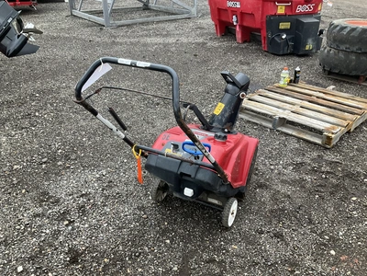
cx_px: 184
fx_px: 307
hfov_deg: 61.7
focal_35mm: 29
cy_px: 138
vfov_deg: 48.2
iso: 32
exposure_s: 1/122
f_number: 1.8
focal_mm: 3
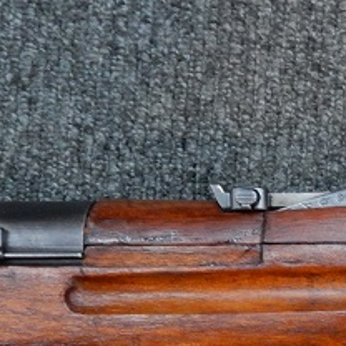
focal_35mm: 83
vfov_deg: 20.0
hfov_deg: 19.2
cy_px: 378
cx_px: 457
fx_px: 939
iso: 500
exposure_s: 1/8
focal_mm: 5.4
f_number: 4
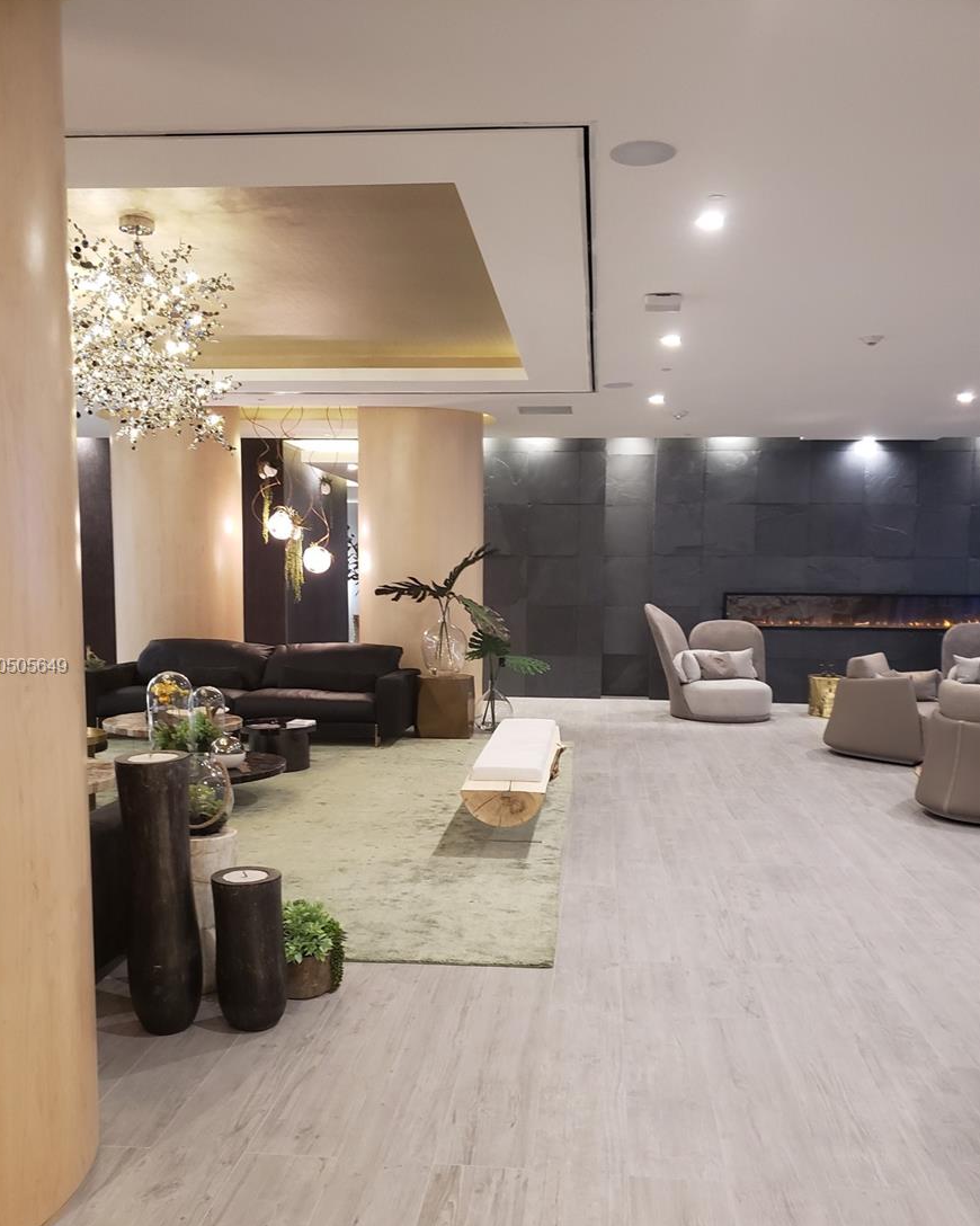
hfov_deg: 51.5
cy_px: 668
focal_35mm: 28
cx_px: 476
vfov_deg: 62.1
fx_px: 1015
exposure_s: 1/20
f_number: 1.5
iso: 250
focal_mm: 4.3
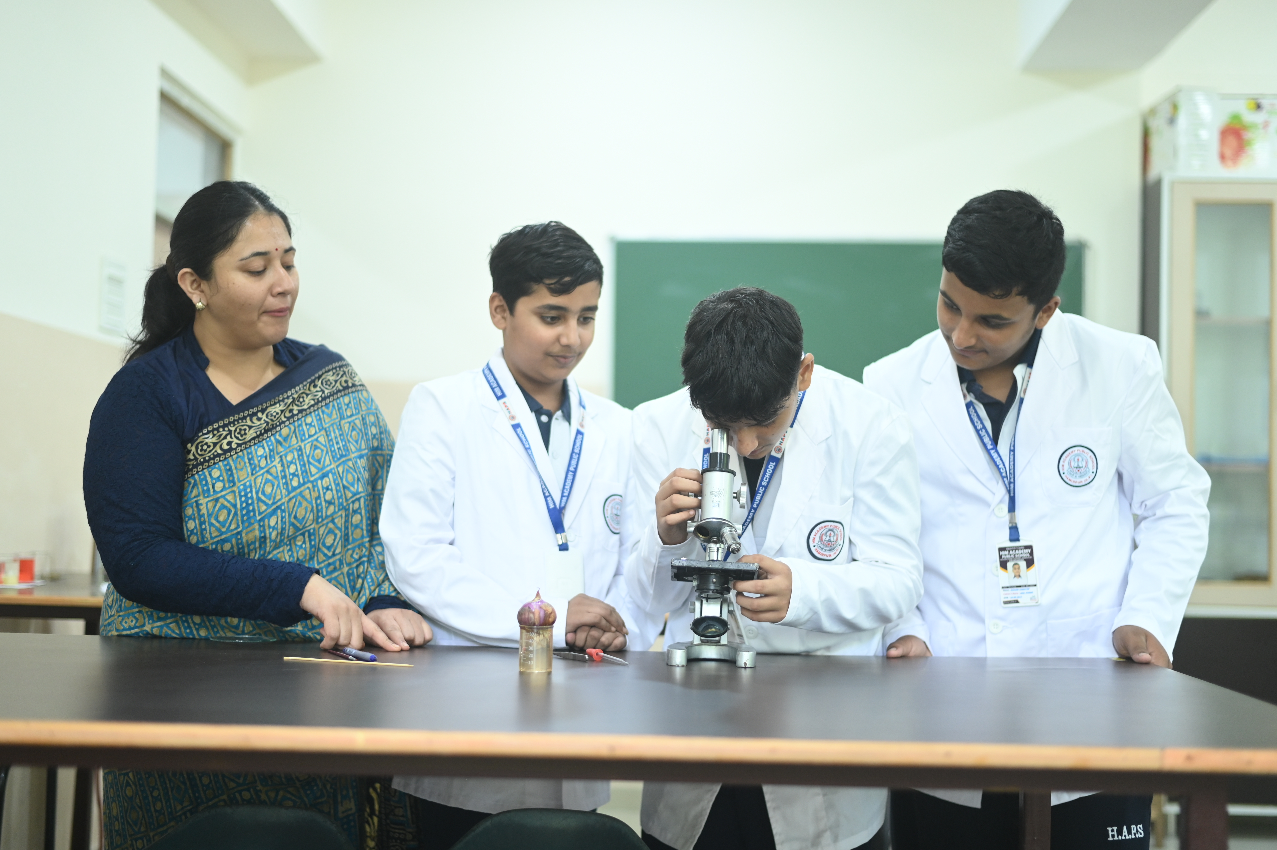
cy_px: 425
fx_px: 1772
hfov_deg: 39.6
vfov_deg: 27.0
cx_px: 638
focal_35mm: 50
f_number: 1.8
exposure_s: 1/200
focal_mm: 50
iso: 800
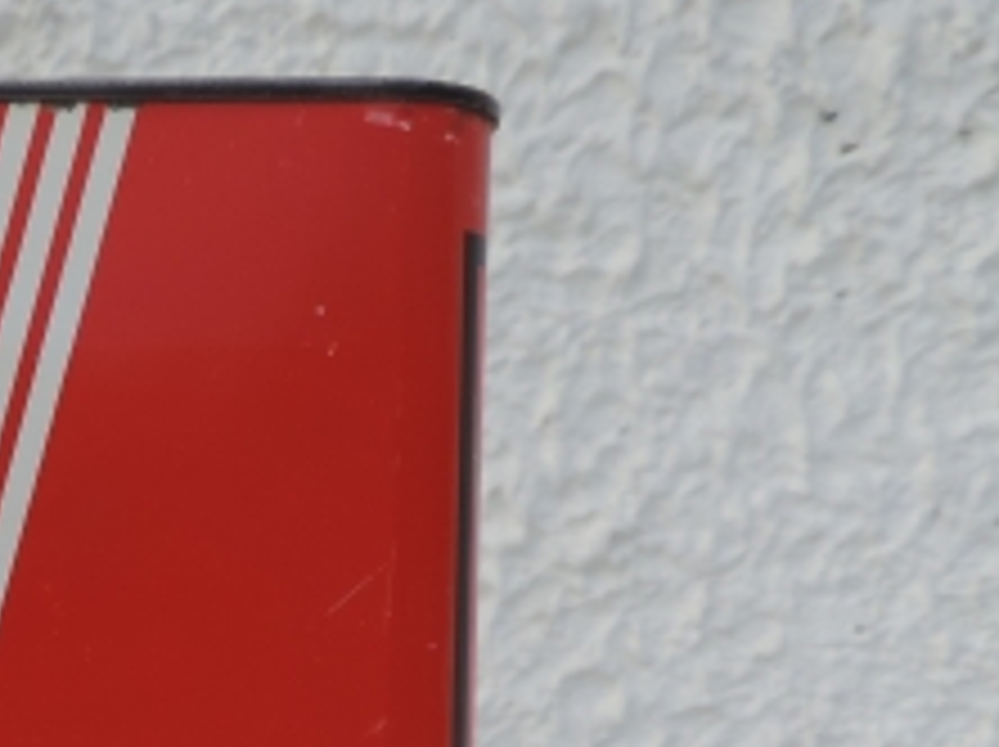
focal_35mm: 65
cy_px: 801
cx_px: -153
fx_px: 1874
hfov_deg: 26.9
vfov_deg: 21.5
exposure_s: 1/640
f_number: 3
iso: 80
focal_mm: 4.3
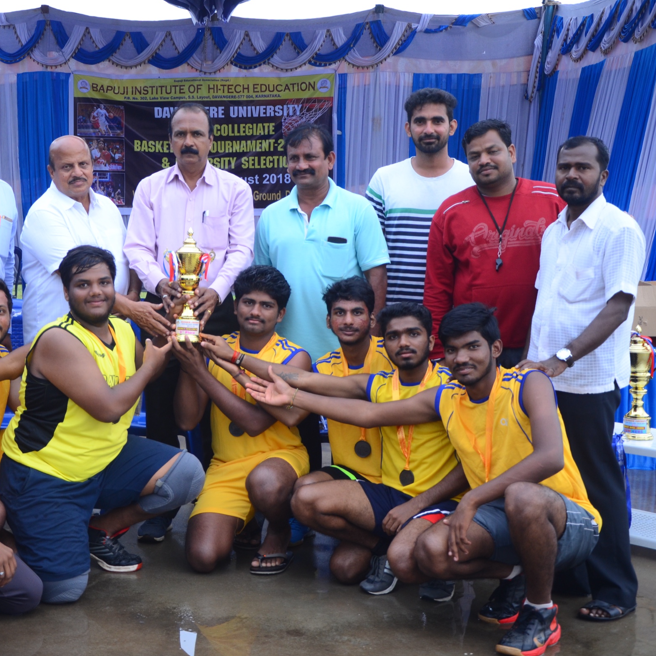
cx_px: 222
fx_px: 1329
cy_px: 328
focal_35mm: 62
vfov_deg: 27.7
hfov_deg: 27.6
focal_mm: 32
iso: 400
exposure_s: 1/125
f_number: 4.2
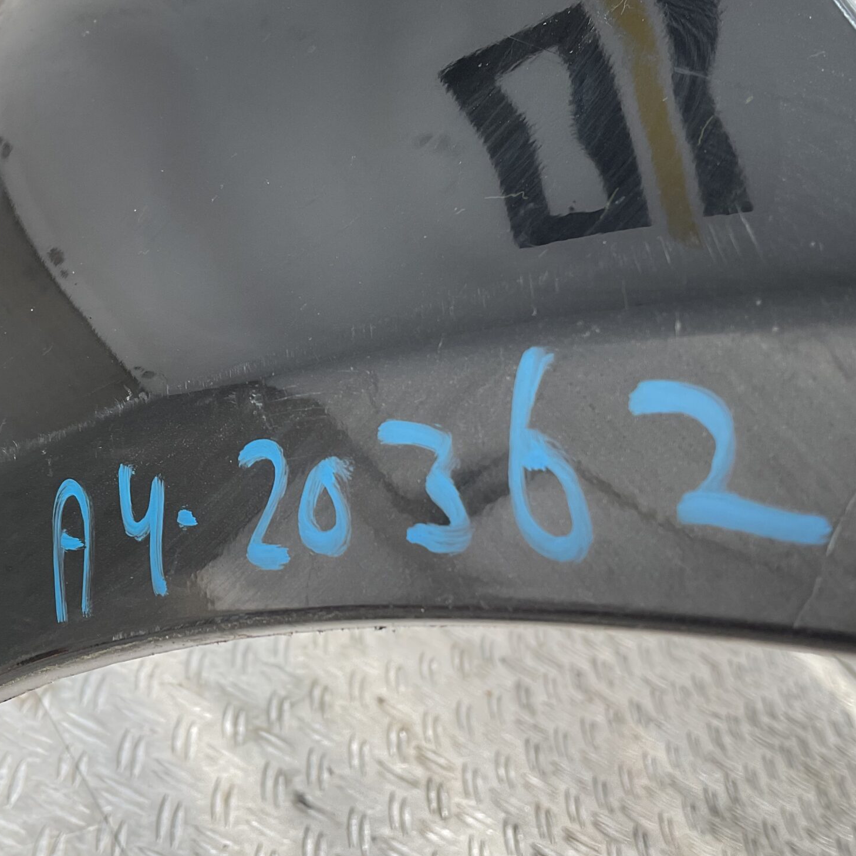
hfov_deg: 37.0
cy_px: 393
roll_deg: -37.4
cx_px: 256
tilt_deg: -27.8
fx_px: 1259
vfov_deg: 37.5
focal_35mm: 45
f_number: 1.8
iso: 16
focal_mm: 3
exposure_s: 1/149
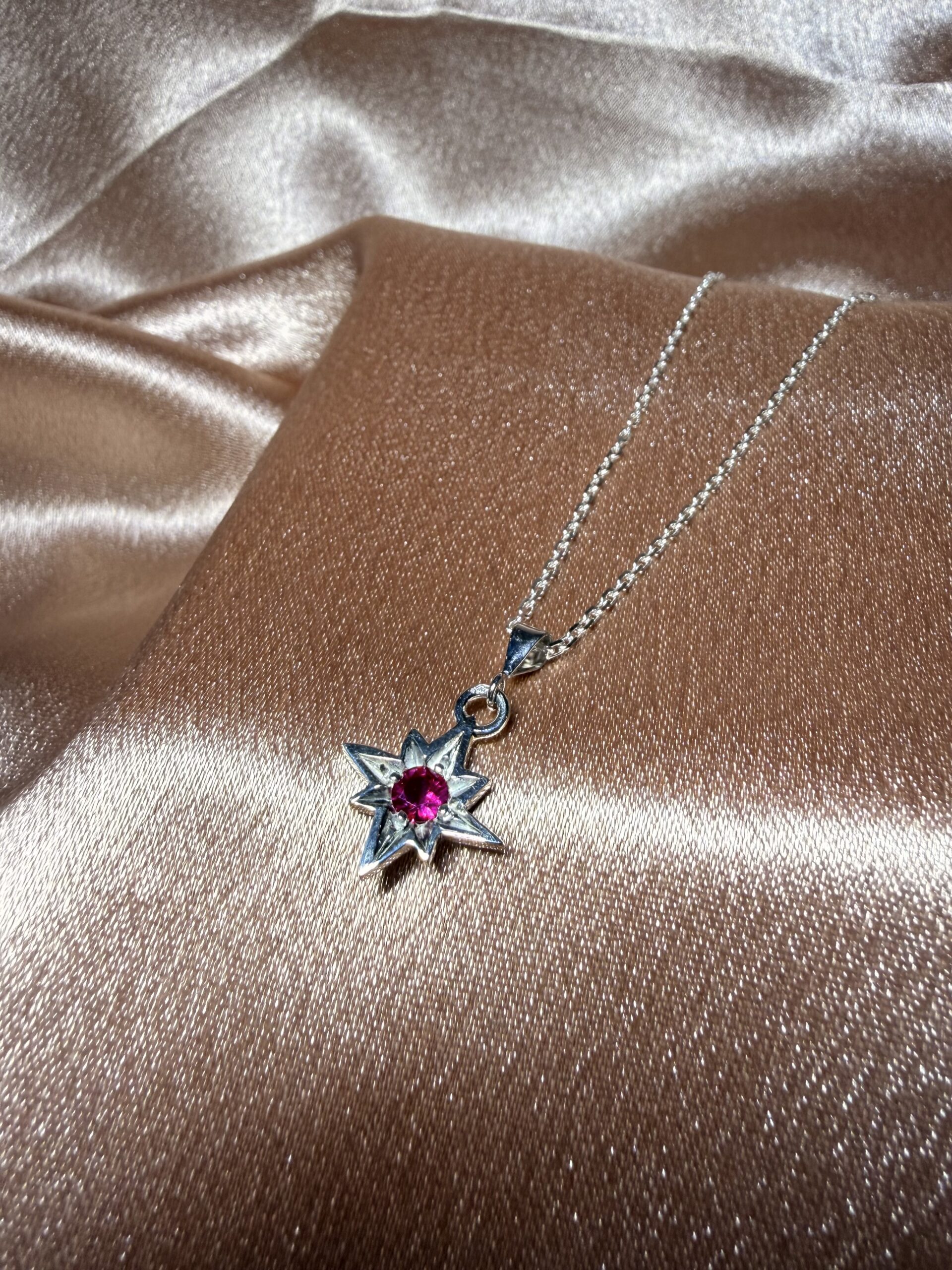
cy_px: 635
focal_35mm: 24
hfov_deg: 56.8
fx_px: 880
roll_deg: -2.0
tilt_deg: -37.5
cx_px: 476
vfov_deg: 71.6
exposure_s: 1/196
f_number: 2.2
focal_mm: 2.22
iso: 40
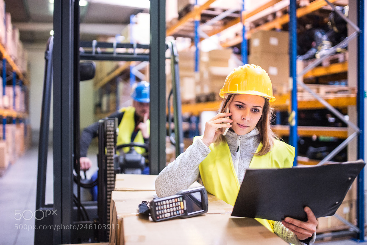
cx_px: 184
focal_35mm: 35
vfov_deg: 37.8
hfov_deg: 54.5
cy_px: 122
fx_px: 357
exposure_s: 1/500
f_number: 1.6
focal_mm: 35
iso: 3200
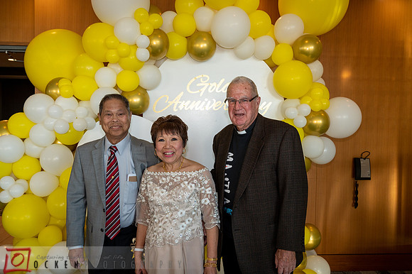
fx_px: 355
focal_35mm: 31
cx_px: 206
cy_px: 137
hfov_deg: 60.3
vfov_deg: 42.3
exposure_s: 1/125
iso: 1000
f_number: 5.6
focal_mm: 31
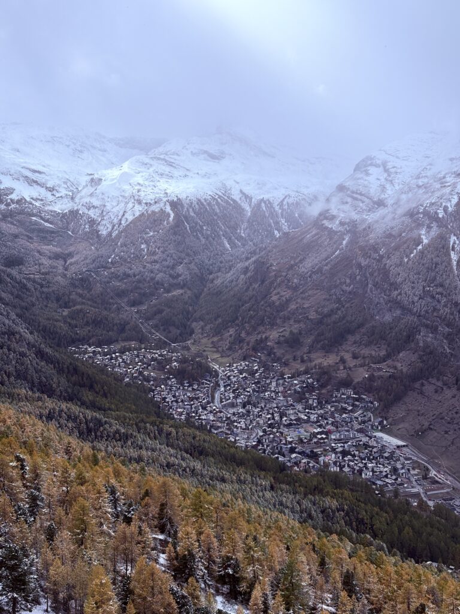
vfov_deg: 36.8
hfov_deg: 28.0
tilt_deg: -8.7
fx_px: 921
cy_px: 307
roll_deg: -2.1
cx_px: 230
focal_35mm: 52
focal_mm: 5.96
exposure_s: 1/2747
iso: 40
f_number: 1.6
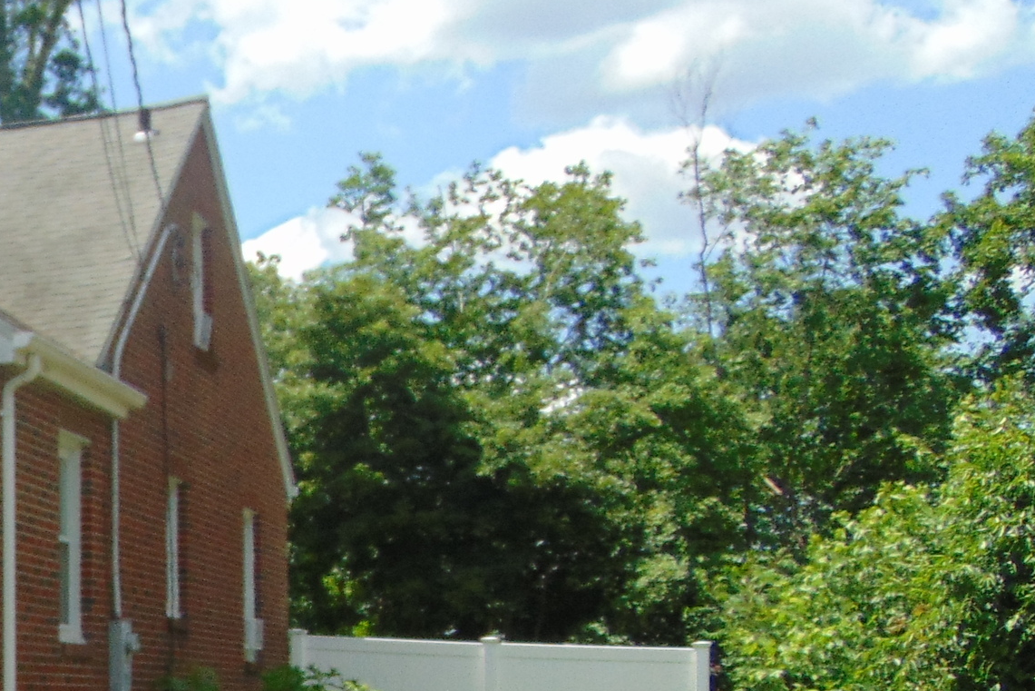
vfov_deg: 15.9
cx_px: -326
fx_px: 2415
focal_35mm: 84
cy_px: 729
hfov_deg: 21.7
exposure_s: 1/1000
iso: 80
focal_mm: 5.4
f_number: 3.1
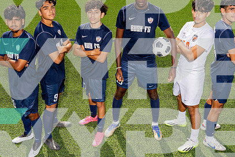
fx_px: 307
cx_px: 117
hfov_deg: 41.9
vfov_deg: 28.7
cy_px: 69
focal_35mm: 47
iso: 100
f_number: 11
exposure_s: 1/250
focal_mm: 33
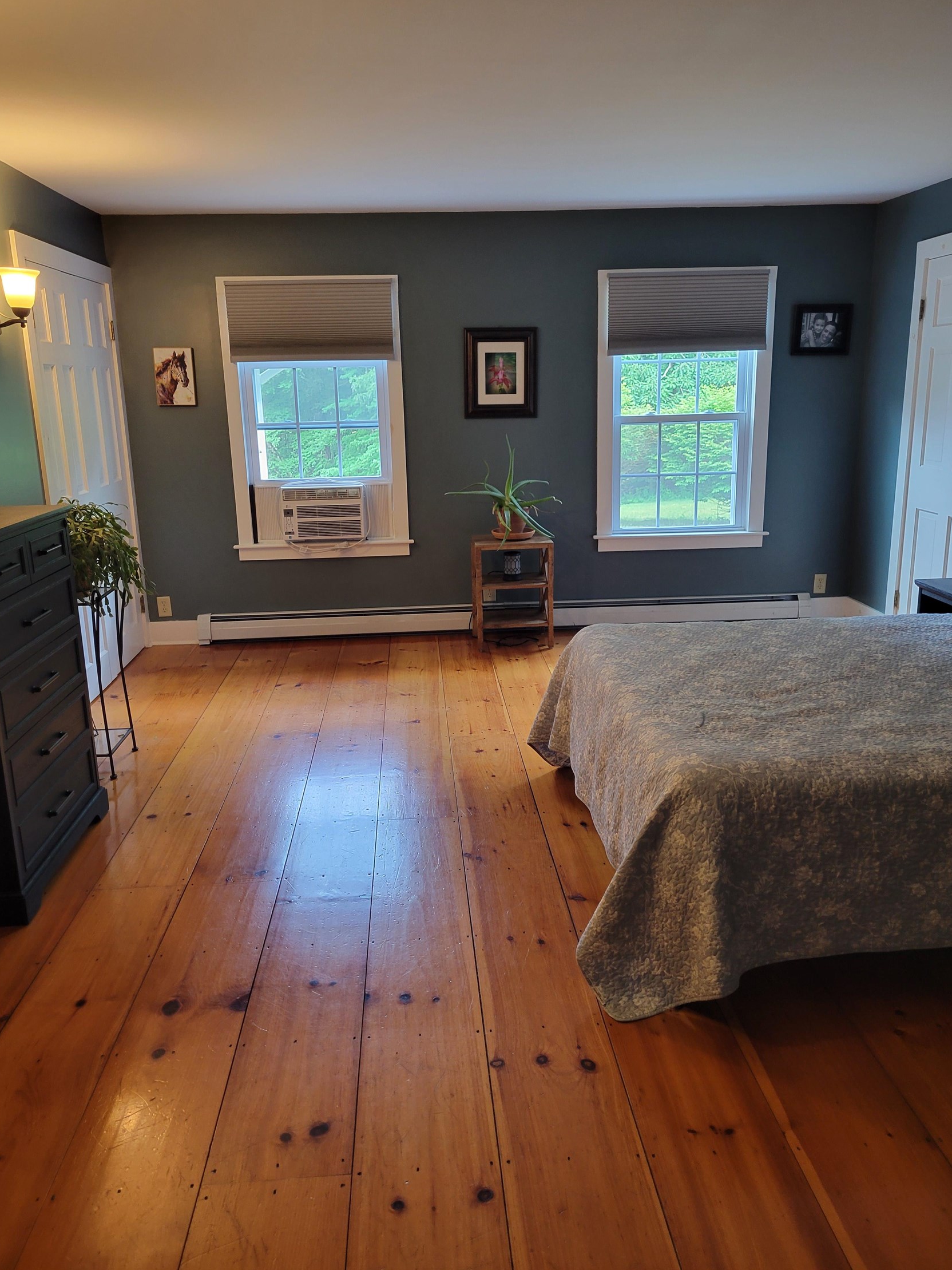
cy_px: 612
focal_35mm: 27
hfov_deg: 51.4
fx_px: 990
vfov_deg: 65.3
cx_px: 477
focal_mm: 5.4
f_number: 1.8
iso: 160
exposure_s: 1/40
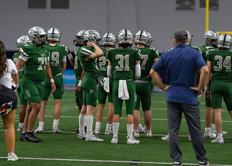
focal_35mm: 141
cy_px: 83
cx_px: 116
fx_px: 932
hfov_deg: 14.2
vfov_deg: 10.2
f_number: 1.8
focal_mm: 135
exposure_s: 1/1000
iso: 640
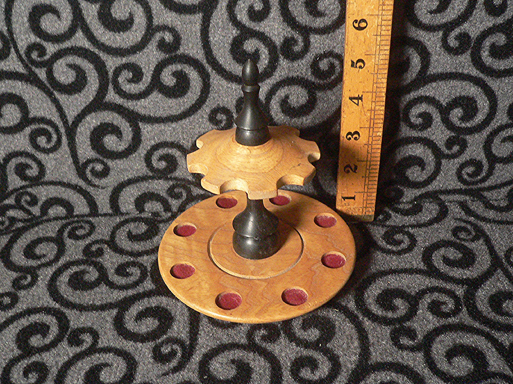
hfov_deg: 51.4
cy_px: 192
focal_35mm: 36
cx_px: 256
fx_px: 534
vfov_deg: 39.7
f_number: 2.8
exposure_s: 1/10
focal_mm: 6
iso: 400
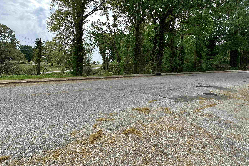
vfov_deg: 72.7
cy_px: 64
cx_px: 127
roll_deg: +0.7
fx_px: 111
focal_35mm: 16
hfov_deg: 96.7
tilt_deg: +1.3
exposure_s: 1/807
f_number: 2.2
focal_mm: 2.22
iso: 50
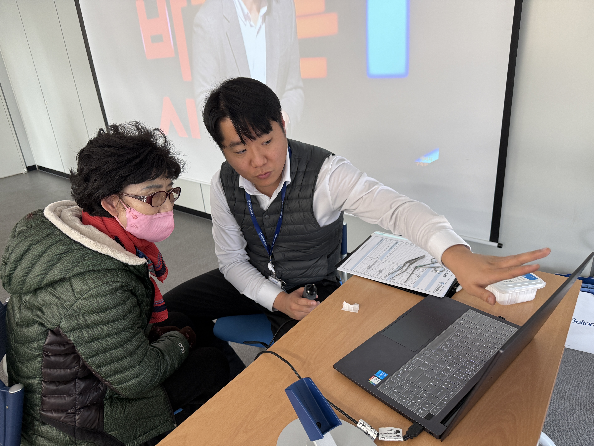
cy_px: 223
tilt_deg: -22.9
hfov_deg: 71.6
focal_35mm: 24
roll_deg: +4.5
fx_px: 412
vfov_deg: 56.8
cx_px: 297
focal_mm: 6.76
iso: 200
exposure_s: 1/60
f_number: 1.78
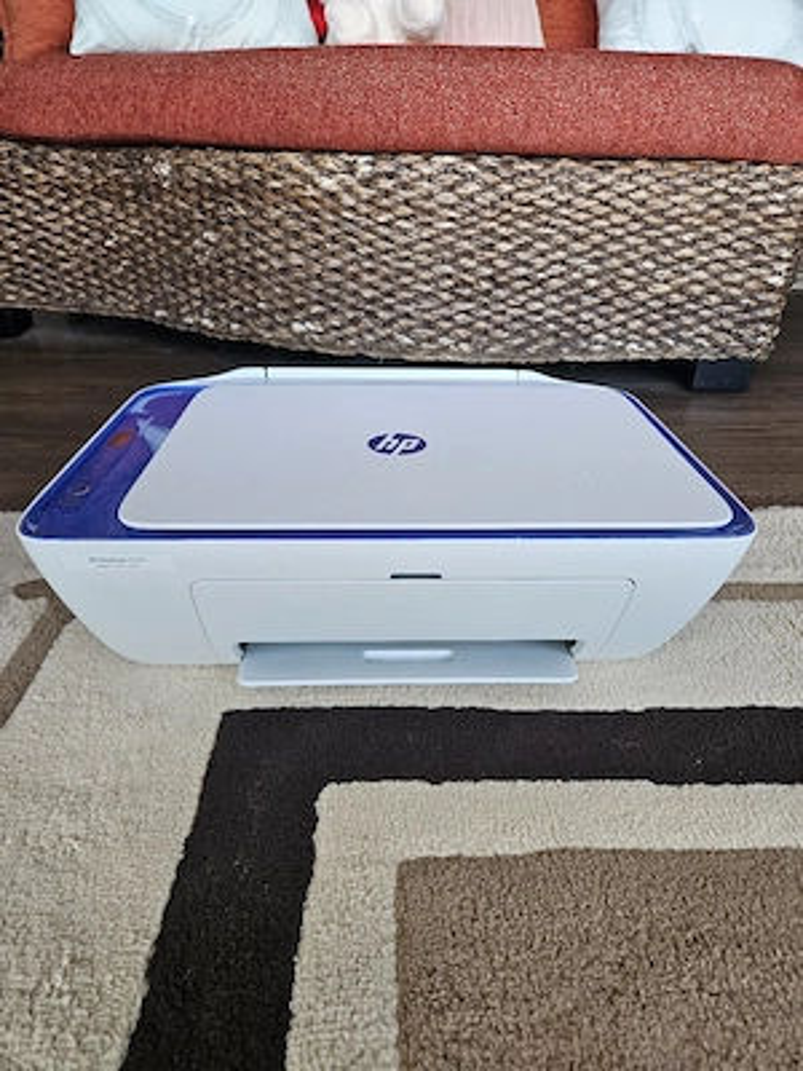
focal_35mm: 23
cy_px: 536
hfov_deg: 58.9
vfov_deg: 73.9
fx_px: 711
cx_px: 402
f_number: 1.8
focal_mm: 5.4
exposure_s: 1/192
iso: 160
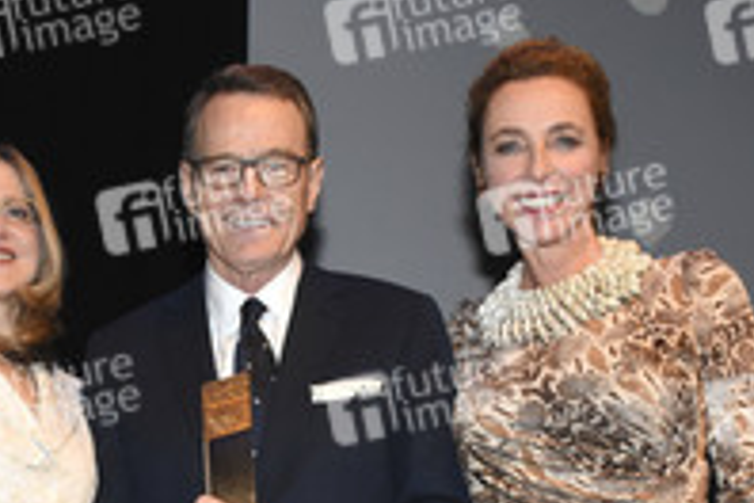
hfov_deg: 24.2
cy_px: 495
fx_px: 1717
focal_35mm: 82
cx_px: 93
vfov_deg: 16.3
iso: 1600
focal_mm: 24
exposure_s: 1/160
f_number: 6.3
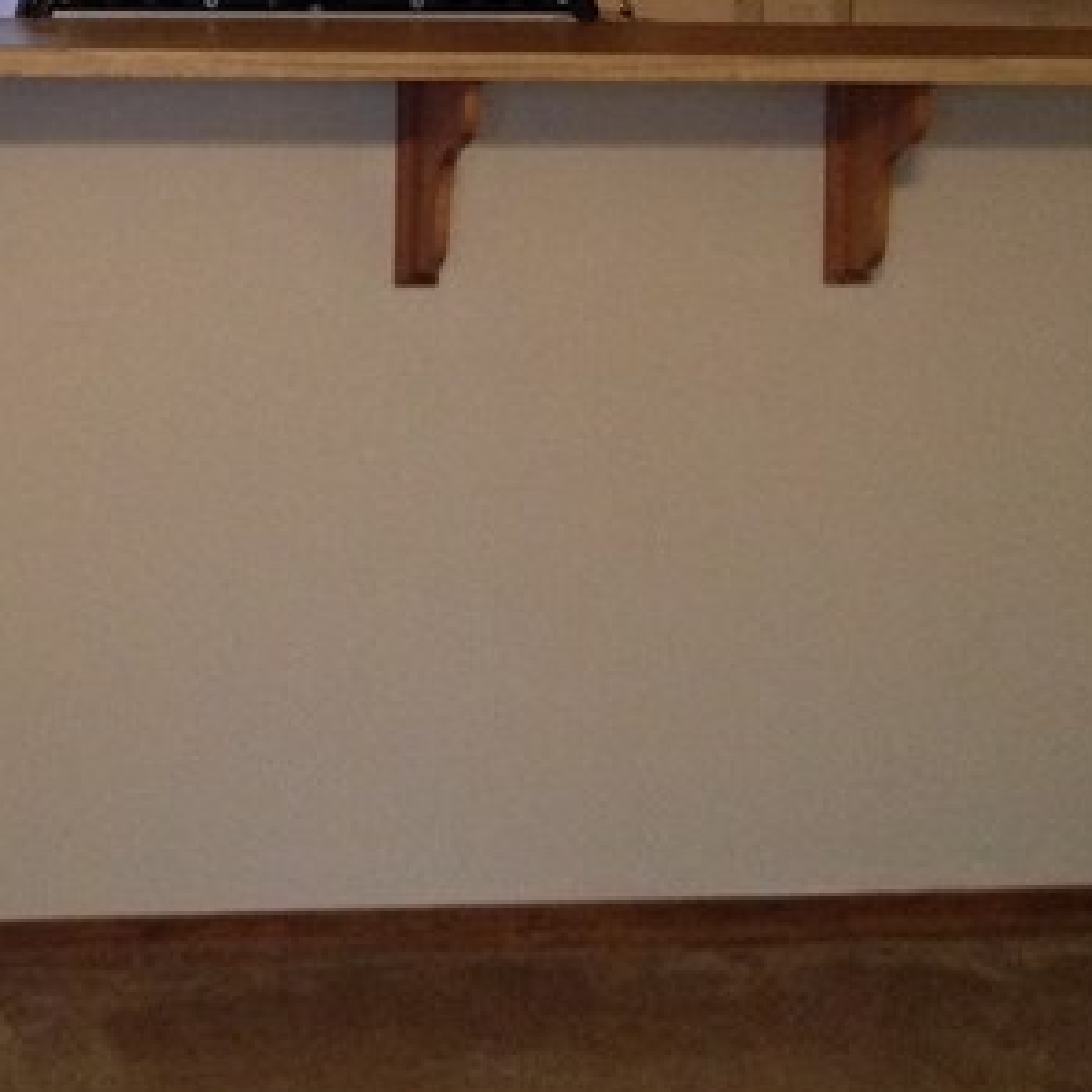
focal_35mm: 107
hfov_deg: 15.9
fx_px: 3819
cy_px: -155
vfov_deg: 15.8
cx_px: -66
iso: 250
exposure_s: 1/20
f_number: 2.4
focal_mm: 4.28
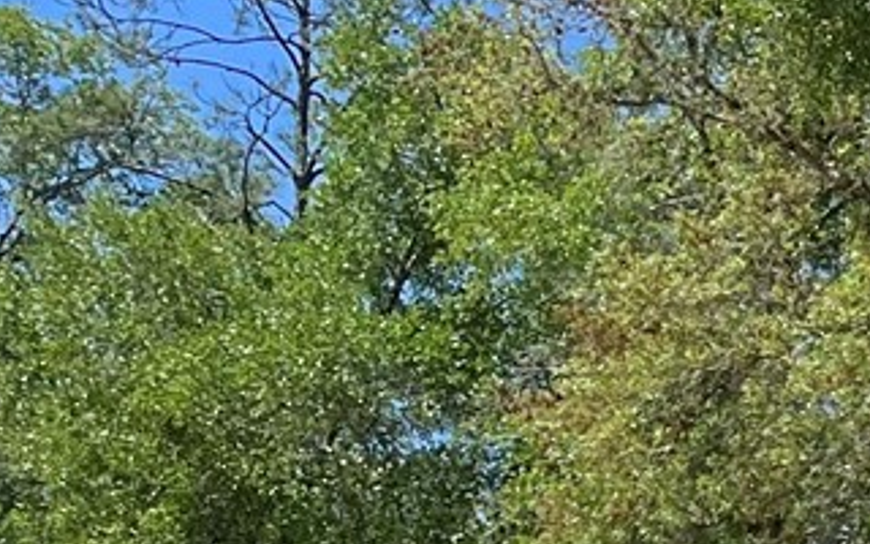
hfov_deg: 12.0
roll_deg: -0.9
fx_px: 3272
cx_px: 2132
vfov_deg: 8.9
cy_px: 1096
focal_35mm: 138
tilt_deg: +0.4
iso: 50
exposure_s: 1/2571
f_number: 1.6
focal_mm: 5.1
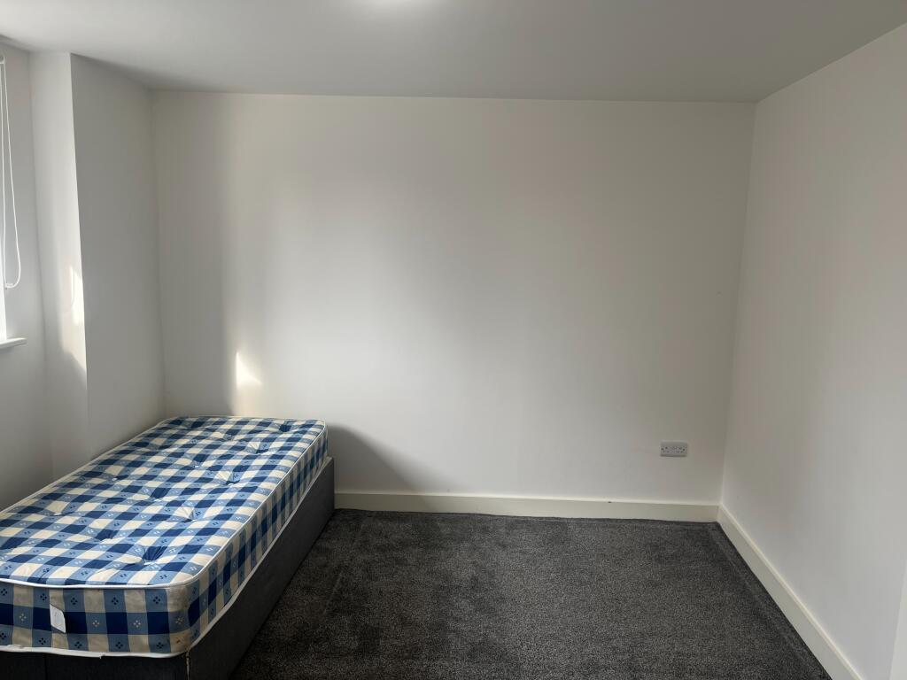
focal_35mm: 26
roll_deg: -1.4
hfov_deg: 67.3
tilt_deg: -9.0
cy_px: 340
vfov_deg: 53.1
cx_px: 454
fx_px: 681
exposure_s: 1/108
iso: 32
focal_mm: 5.1
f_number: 1.6
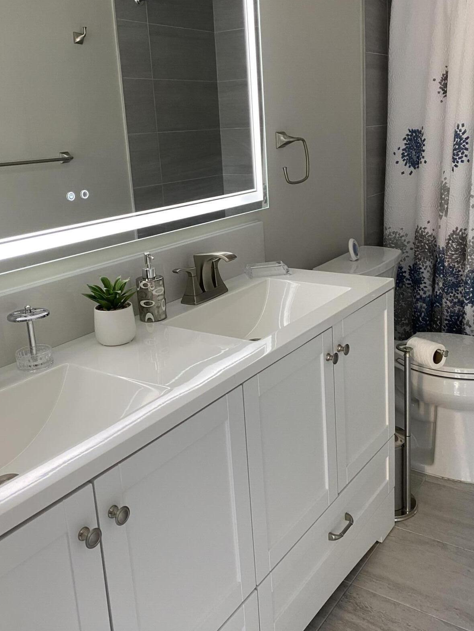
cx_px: 275
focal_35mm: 33
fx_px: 602
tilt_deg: -12.5
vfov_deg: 55.2
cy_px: 277
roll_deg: +2.7
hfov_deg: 42.8
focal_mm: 4.25
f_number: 1.8
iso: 250
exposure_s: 1/60
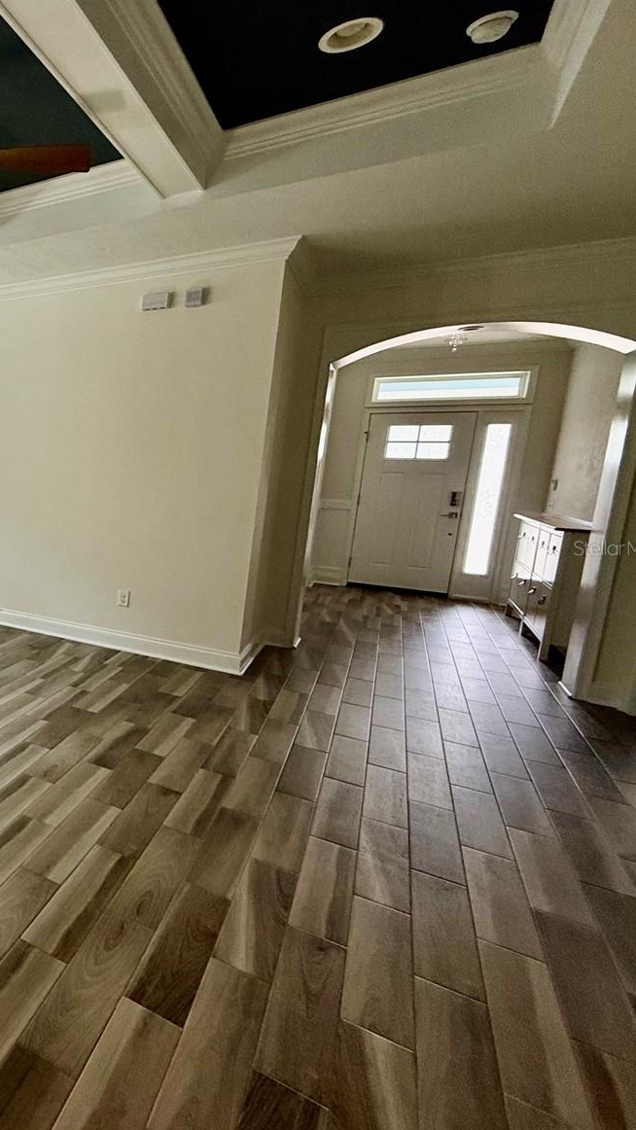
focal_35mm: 21
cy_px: 547
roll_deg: -1.3
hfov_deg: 39.8
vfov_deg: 83.8
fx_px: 629
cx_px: -113
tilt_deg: -6.9
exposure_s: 1/120
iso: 125
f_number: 2.2
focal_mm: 2.22
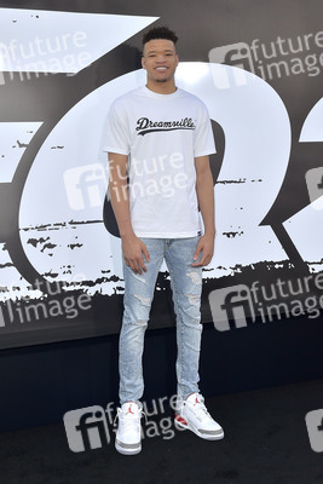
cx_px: 162
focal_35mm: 36
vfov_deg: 53.1
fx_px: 484
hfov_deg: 36.9
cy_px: 242
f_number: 6.3
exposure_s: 1/250
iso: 250
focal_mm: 36
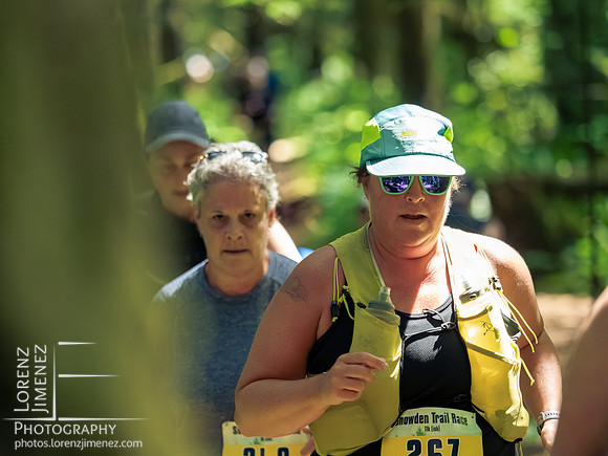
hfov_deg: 7.6
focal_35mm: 260
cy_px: 228
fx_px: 4567
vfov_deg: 5.7
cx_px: 304
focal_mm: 130
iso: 4000
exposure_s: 1/800
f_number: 2.8
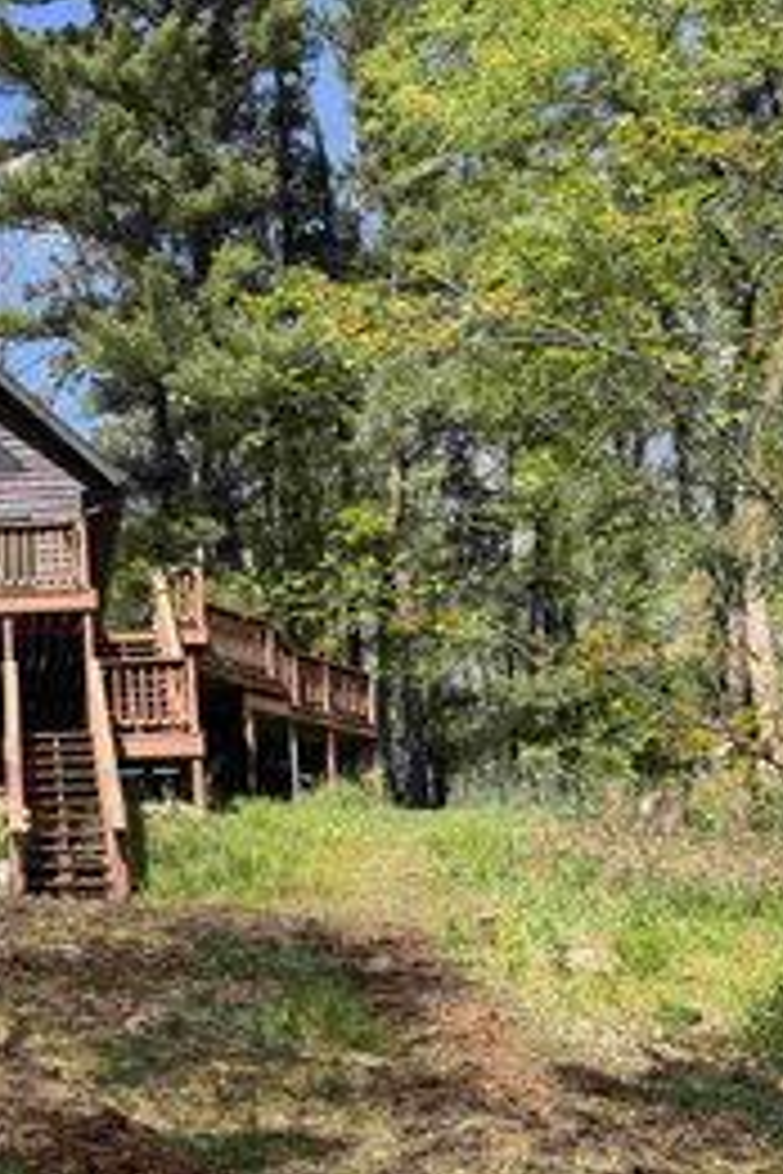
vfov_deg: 40.3
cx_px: -117
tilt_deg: +14.1
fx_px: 1598
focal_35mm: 49
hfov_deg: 25.2
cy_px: 643
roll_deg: +1.8
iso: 80
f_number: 1.78
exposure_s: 1/2110
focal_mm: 6.76
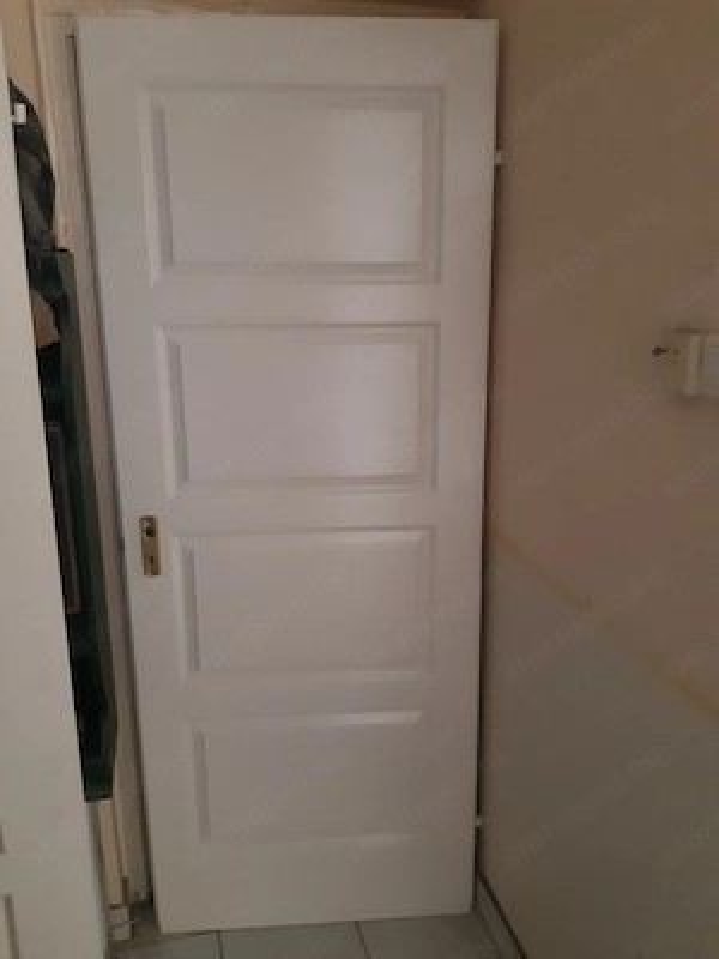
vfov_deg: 67.3
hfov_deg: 53.1
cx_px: 360
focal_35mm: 26
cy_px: 480
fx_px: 720
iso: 640
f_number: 1.7
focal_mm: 3.93
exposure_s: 1/17
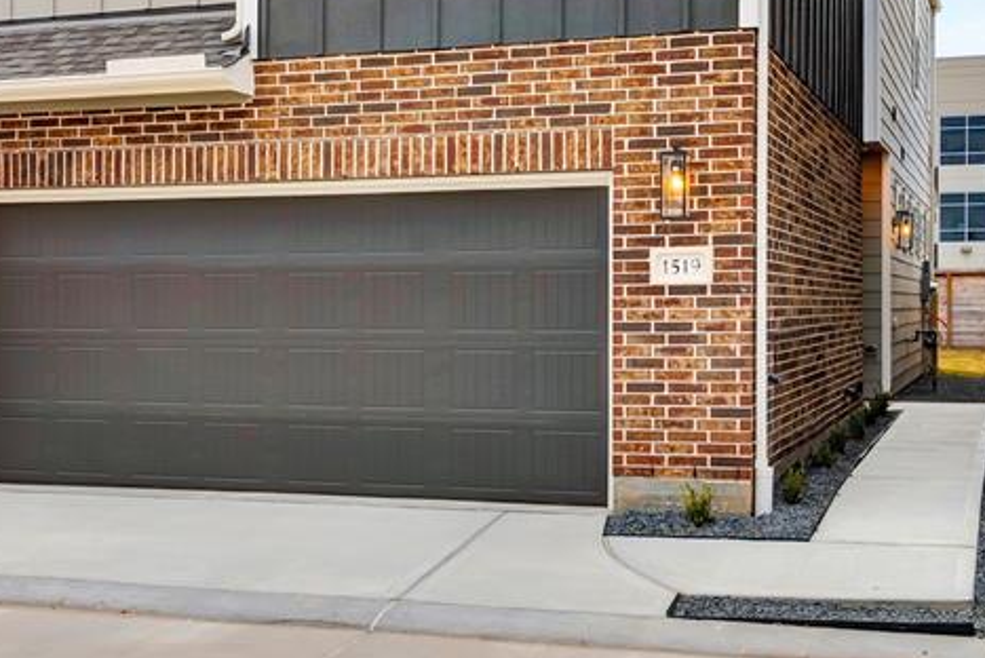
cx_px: 289
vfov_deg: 27.0
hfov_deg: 41.9
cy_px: -55
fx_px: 1259
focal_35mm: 46
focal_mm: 14
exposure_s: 1/125
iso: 200
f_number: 8
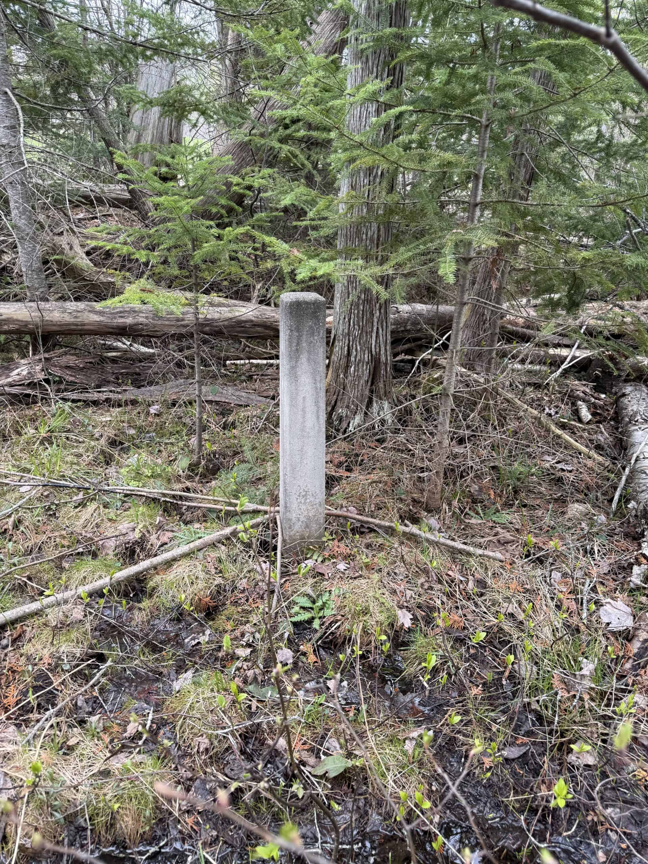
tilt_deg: -24.7
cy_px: 432
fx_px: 599
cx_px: 324
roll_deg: -2.6
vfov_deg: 71.6
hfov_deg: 56.8
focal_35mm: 24
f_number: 1.78
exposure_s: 1/121
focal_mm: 6.76
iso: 80
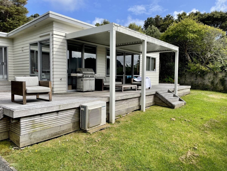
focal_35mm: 26
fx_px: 170
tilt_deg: -3.5
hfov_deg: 67.3
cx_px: 114
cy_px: 86
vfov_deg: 53.1
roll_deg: -0.3
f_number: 1.6
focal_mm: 4.2
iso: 32
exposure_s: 1/2618
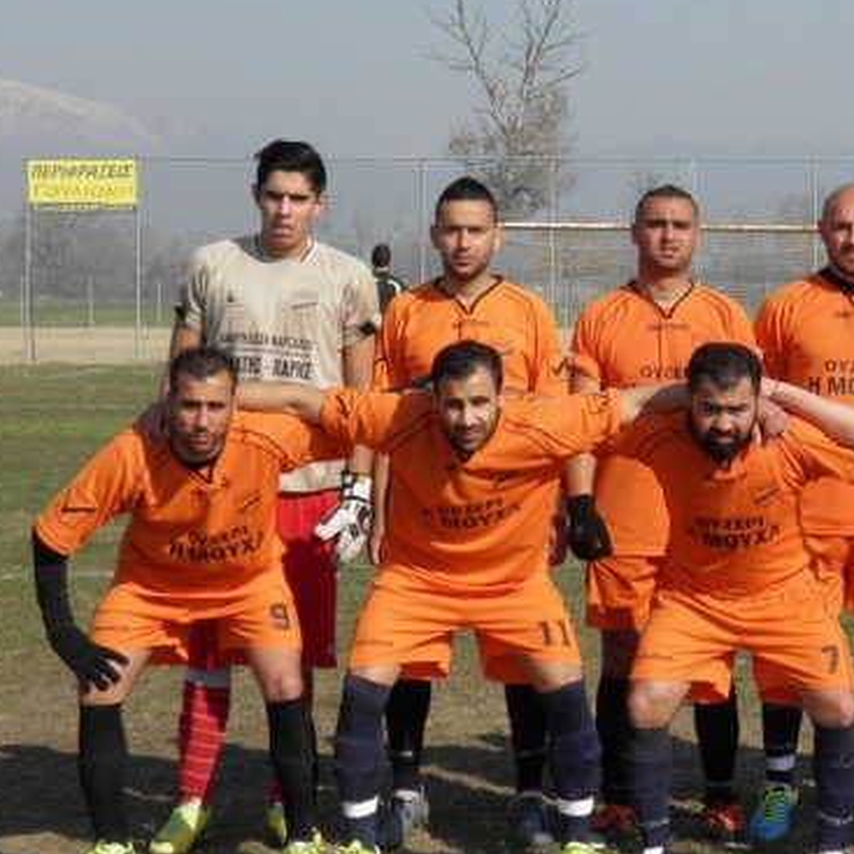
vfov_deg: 15.0
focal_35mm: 116
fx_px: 3238
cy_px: 376
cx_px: 752
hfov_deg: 14.9
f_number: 5.5
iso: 50
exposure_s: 1/400
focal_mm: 13.2
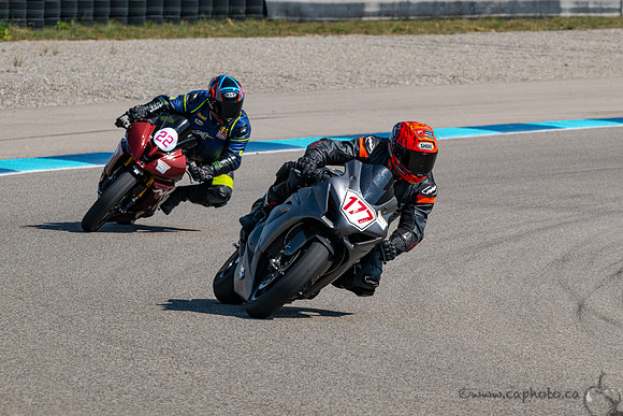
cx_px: 355
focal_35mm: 330
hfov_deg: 6.2
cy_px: 179
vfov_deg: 4.2
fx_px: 5712
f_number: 11
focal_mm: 290
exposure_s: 1/1250
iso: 450
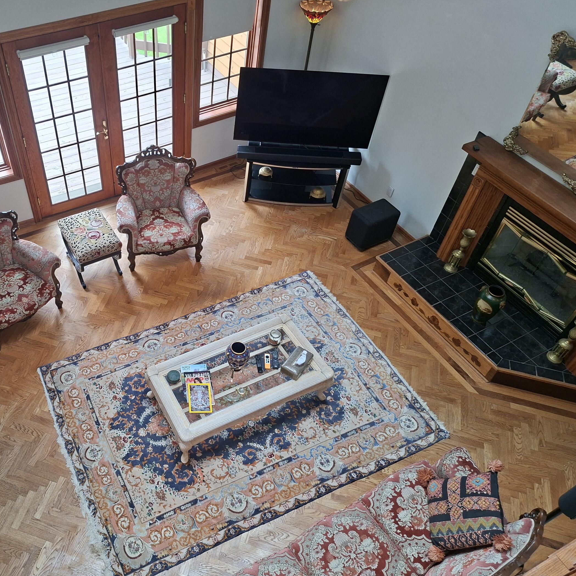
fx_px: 546
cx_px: 175
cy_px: 280
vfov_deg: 55.6
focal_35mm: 29
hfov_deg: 54.1
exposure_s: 1/120
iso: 80
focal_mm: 5.54
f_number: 1.8
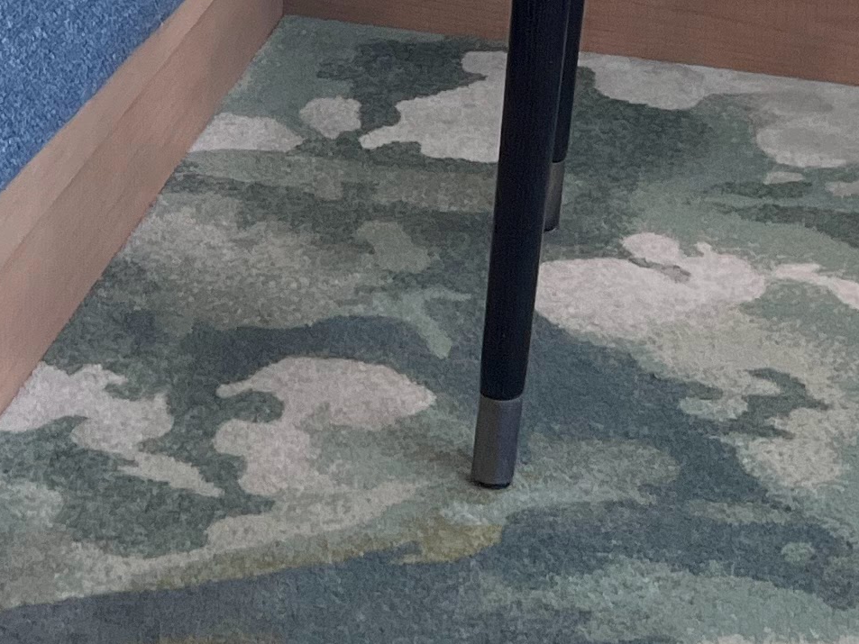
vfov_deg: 12.1
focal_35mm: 110
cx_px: -3
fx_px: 2730
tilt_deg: -6.4
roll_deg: +0.2
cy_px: -599
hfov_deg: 17.5
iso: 64
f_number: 1.5
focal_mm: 5.7
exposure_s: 1/120
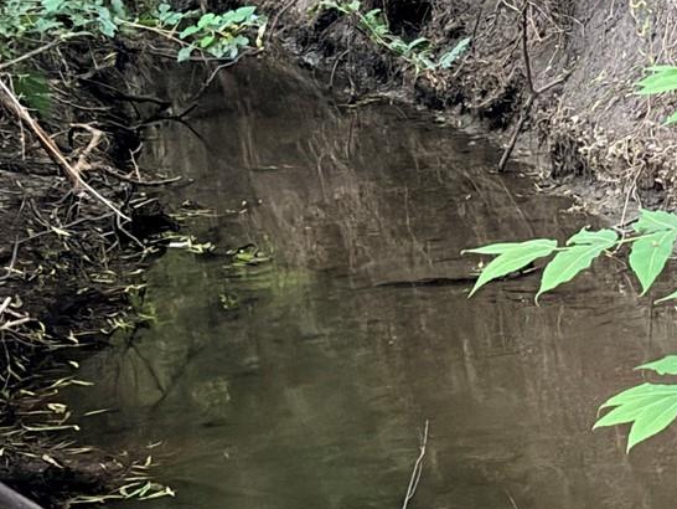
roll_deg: +1.3
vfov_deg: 16.4
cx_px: 932
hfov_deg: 19.6
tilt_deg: -14.2
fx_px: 1761
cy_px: 307
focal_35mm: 90
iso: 1250
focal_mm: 6.76
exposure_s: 1/15
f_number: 1.78
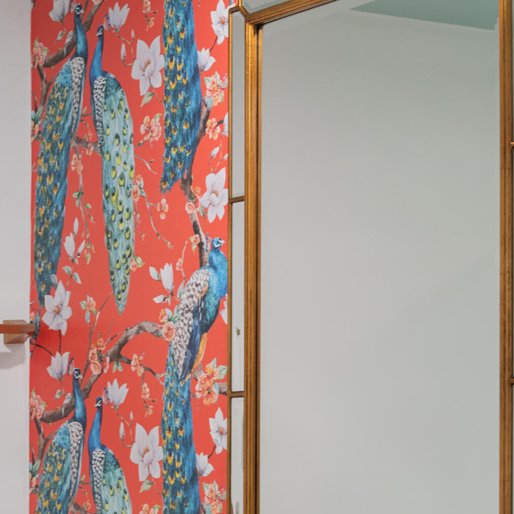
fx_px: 1697
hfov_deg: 17.2
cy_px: 464
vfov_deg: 17.0
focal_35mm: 101
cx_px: 188
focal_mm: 60
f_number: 8
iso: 250
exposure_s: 1/4
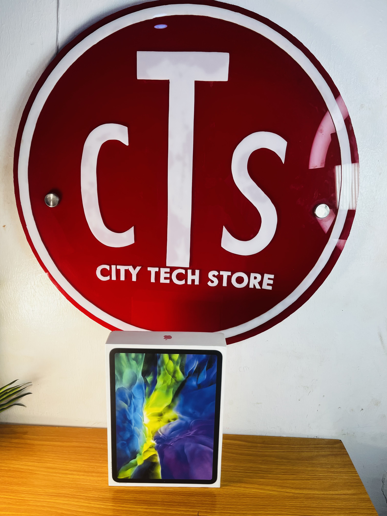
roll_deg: -0.8
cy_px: 258
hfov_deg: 53.1
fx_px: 388
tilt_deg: -13.3
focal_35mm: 26
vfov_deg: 67.3
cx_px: 194
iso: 50
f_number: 1.6
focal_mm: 5.1
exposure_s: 1/352
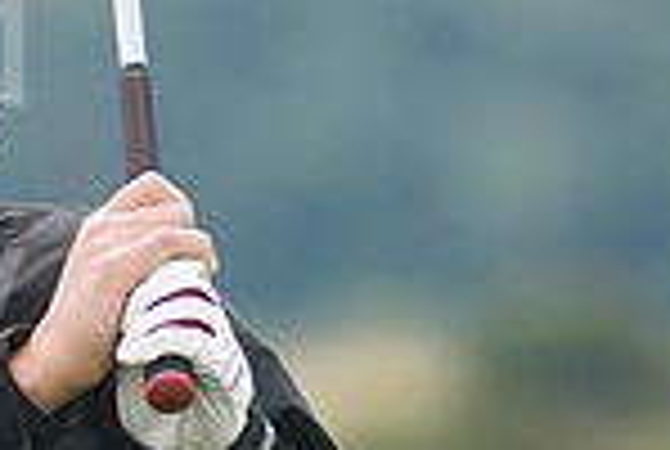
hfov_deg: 1.8
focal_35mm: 1166
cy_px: 74
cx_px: -549
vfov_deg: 1.2
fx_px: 21744
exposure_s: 1/1600
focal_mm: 300
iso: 800
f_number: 6.3
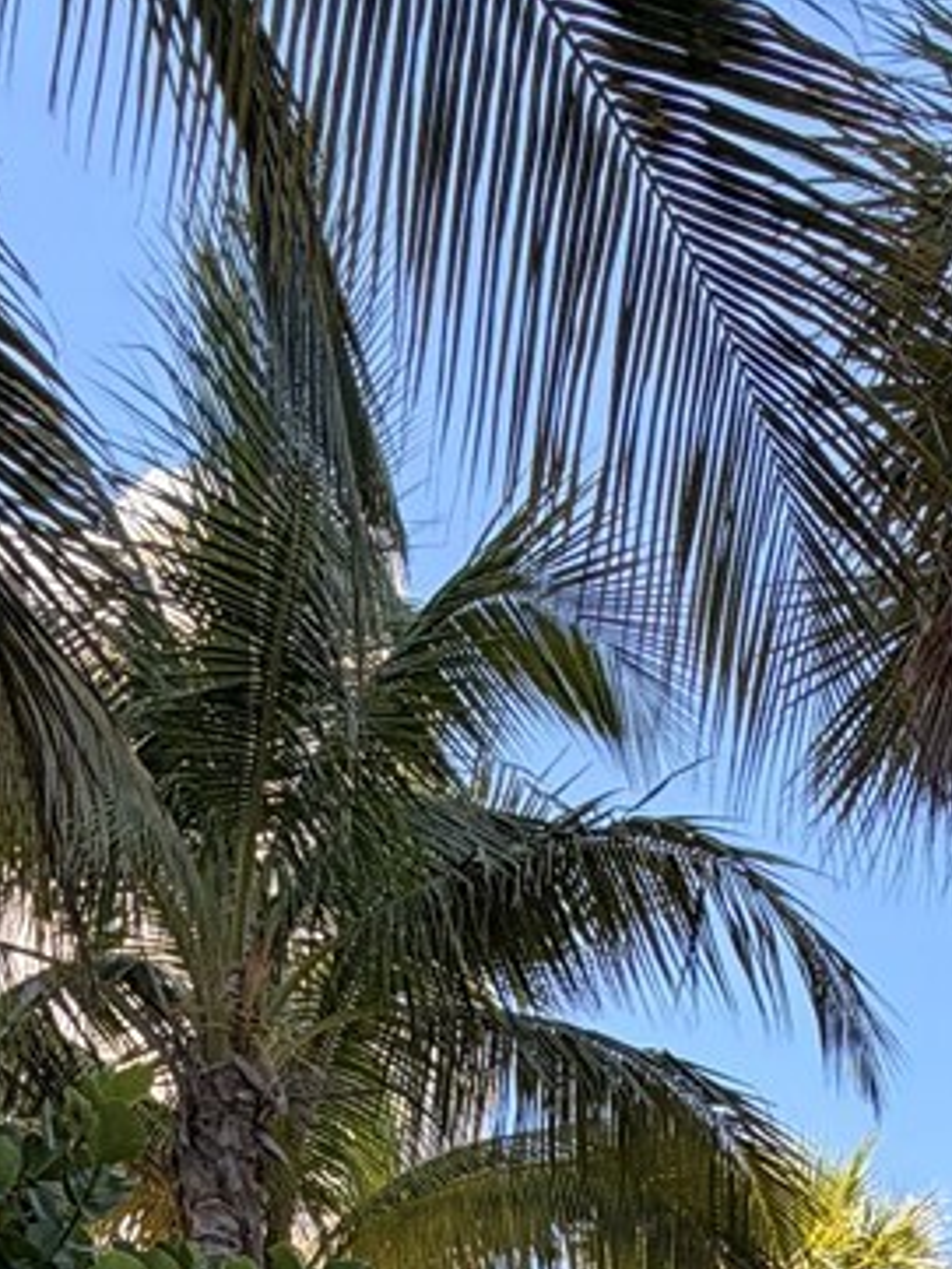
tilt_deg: +1.3
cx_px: 889
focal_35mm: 62
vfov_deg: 22.5
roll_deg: -1.2
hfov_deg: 23.0
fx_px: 2272
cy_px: 2116
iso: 50
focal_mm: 2.22
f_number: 2.2
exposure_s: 1/289
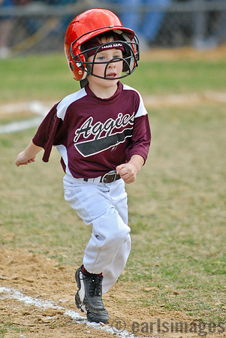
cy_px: 169
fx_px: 2818
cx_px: 113
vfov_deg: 6.9
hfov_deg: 4.6
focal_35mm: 300
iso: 640
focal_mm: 200
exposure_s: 1/4000
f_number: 2.8
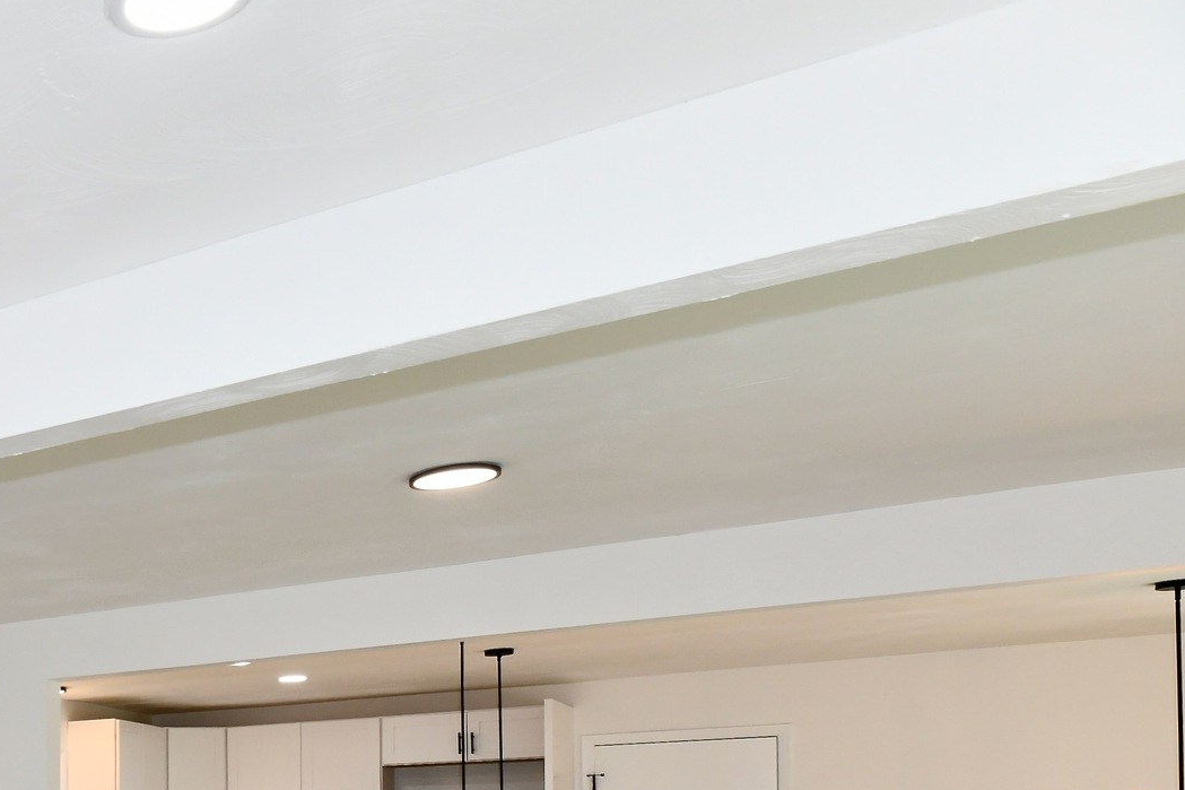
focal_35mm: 41
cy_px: 892
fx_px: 1349
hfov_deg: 31.7
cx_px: -464
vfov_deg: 29.1
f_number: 6.3
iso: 640
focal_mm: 14
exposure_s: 1/100
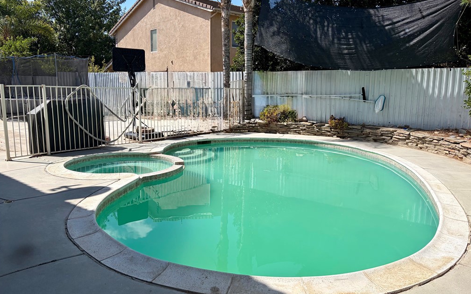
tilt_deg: -8.4
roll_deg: -0.3
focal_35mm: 28
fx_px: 359
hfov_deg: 66.5
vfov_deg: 44.5
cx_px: 236
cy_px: 137
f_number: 1.6
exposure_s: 1/4065
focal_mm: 5.96
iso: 50
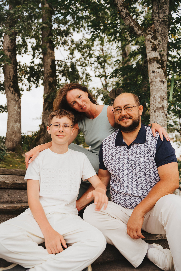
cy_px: 136
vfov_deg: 63.7
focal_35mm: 29
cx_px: 90
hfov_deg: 45.0
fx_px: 219
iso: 100
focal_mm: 29
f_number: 3.5
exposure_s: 1/200
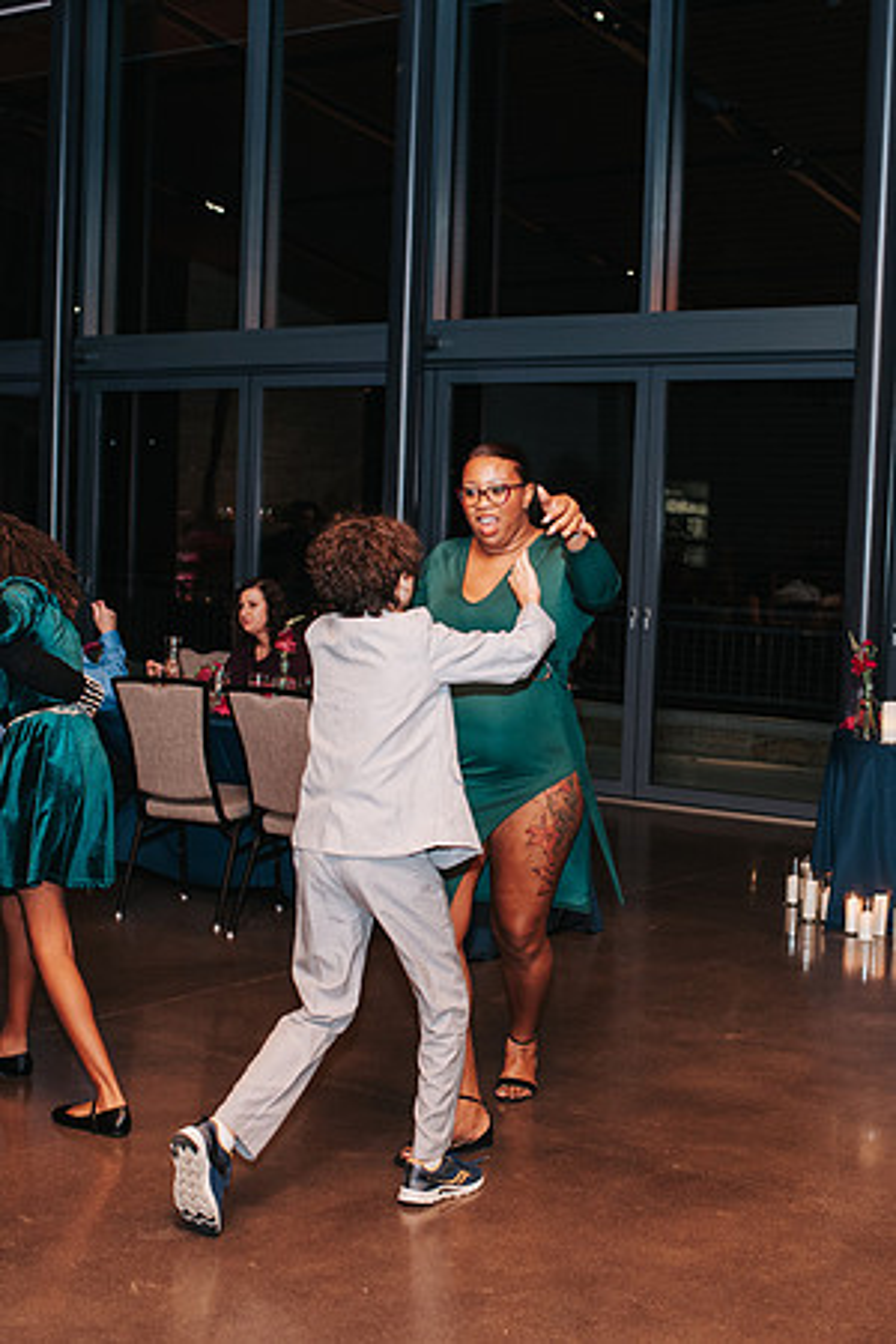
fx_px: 1983
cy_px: 670
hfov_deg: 25.4
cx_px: 575
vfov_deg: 37.4
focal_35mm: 53
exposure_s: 1/200
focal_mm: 35
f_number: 2.8
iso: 1000
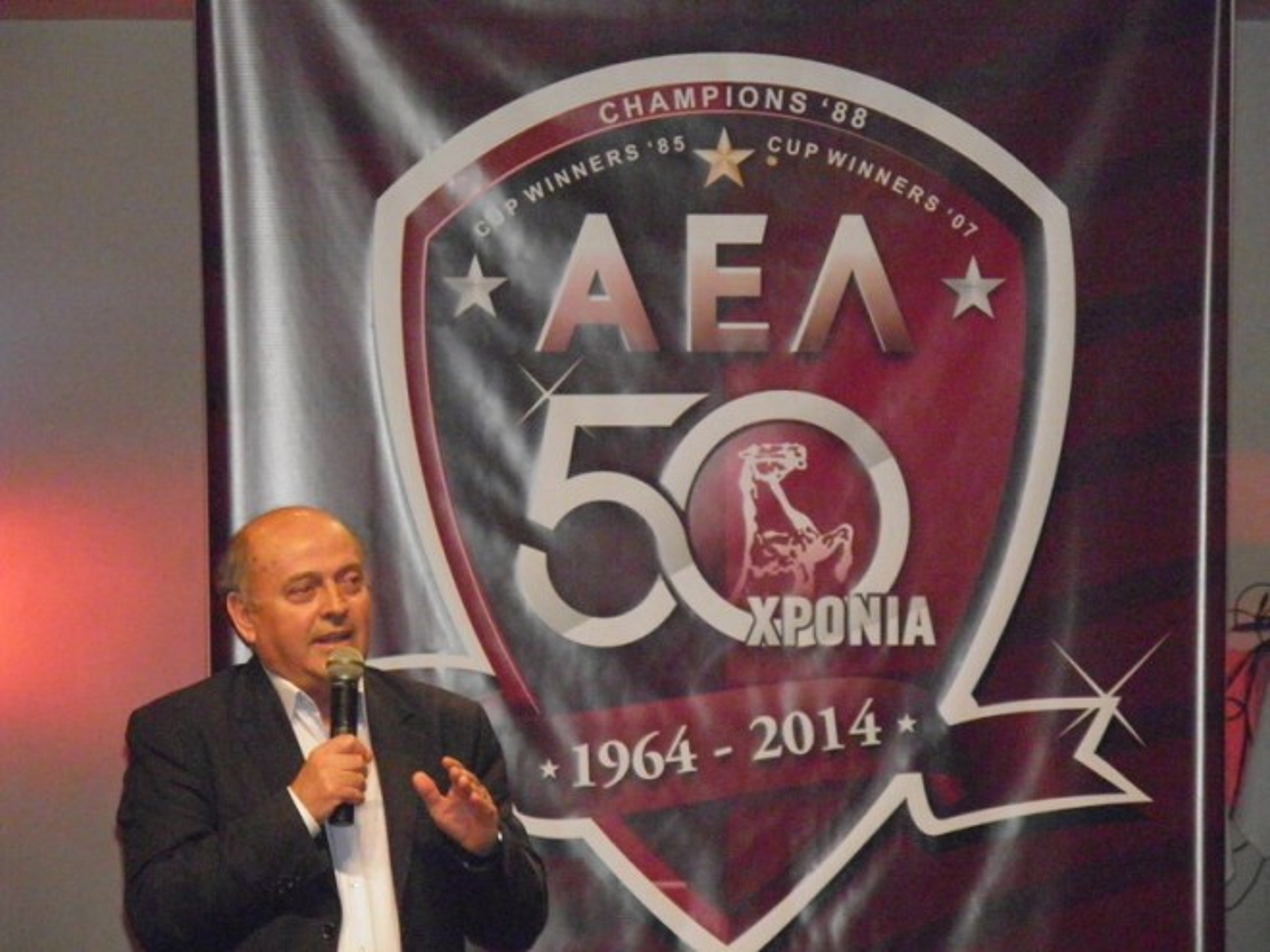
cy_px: 476
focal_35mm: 287
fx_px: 10530
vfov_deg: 5.2
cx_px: 635
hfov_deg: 6.9
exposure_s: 1/200
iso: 1000
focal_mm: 51.5
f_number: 4.3
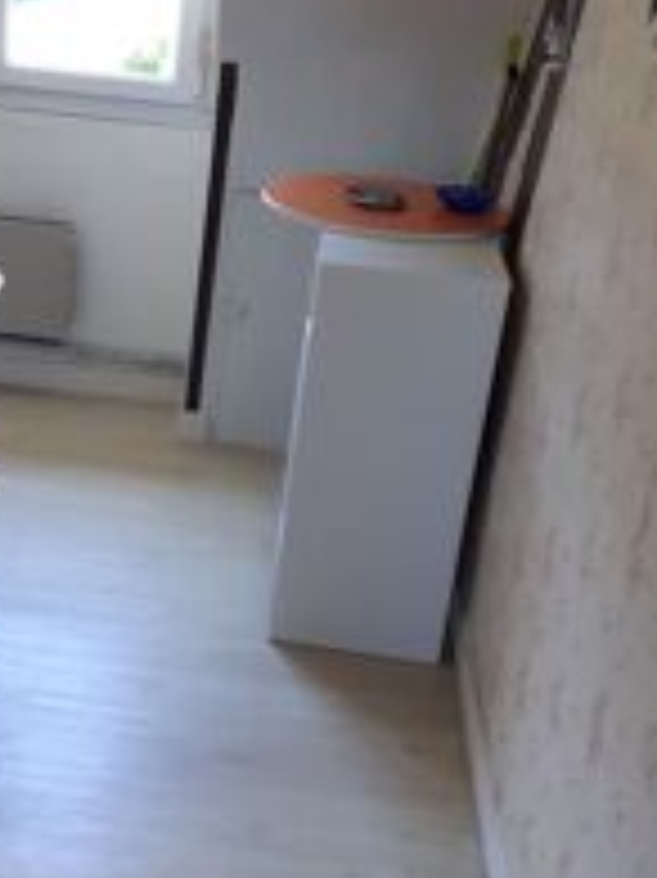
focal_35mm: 59
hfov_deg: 24.5
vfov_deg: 32.7
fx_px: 1495
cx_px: 148
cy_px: 444
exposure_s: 1/50
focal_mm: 3.6
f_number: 1.9
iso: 80
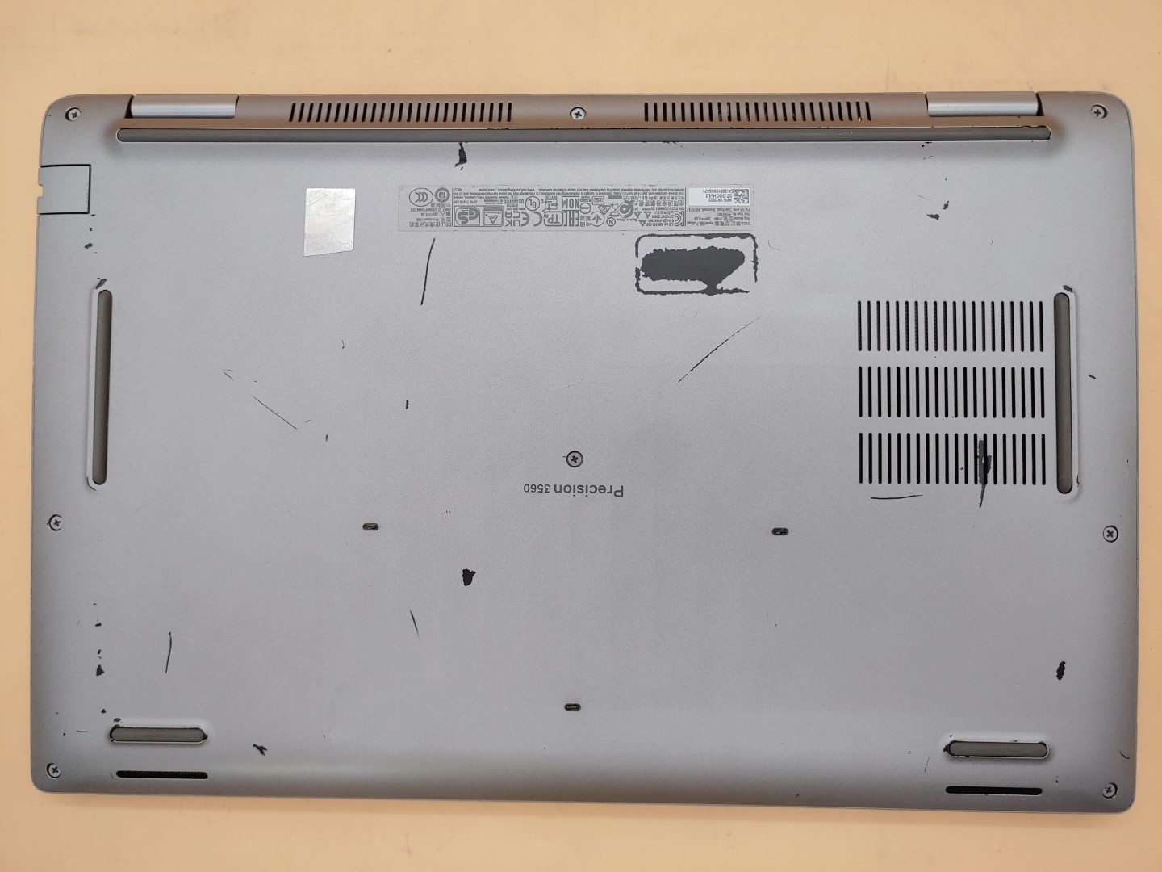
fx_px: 873
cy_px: 436
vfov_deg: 53.1
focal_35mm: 26
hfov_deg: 67.3
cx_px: 581
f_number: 1.8
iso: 50
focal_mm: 4.36
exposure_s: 1/116
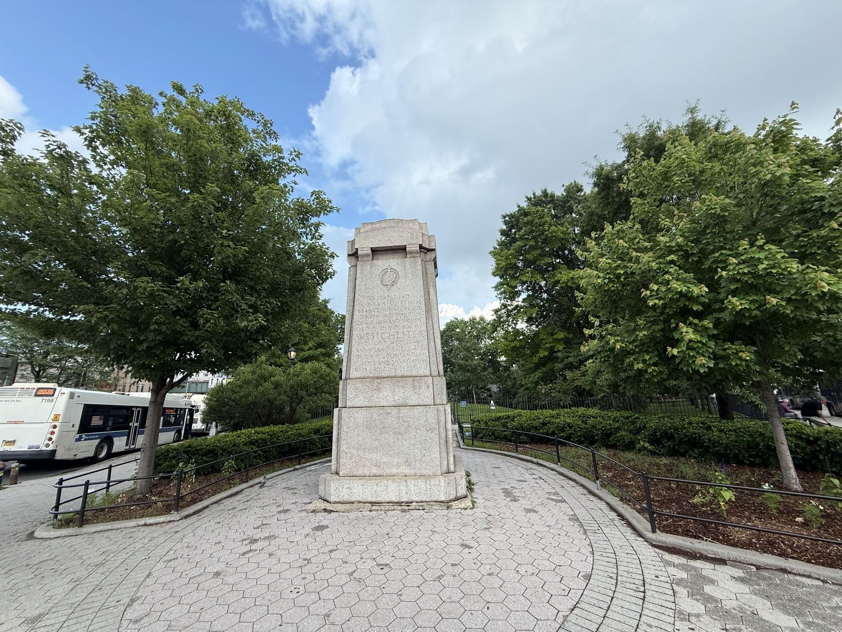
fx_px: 341
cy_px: 316
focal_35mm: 14
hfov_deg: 102.1
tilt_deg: +15.9
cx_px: 421
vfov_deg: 85.7
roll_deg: -1.6
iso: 50
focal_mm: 2.22
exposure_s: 1/726
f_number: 2.2
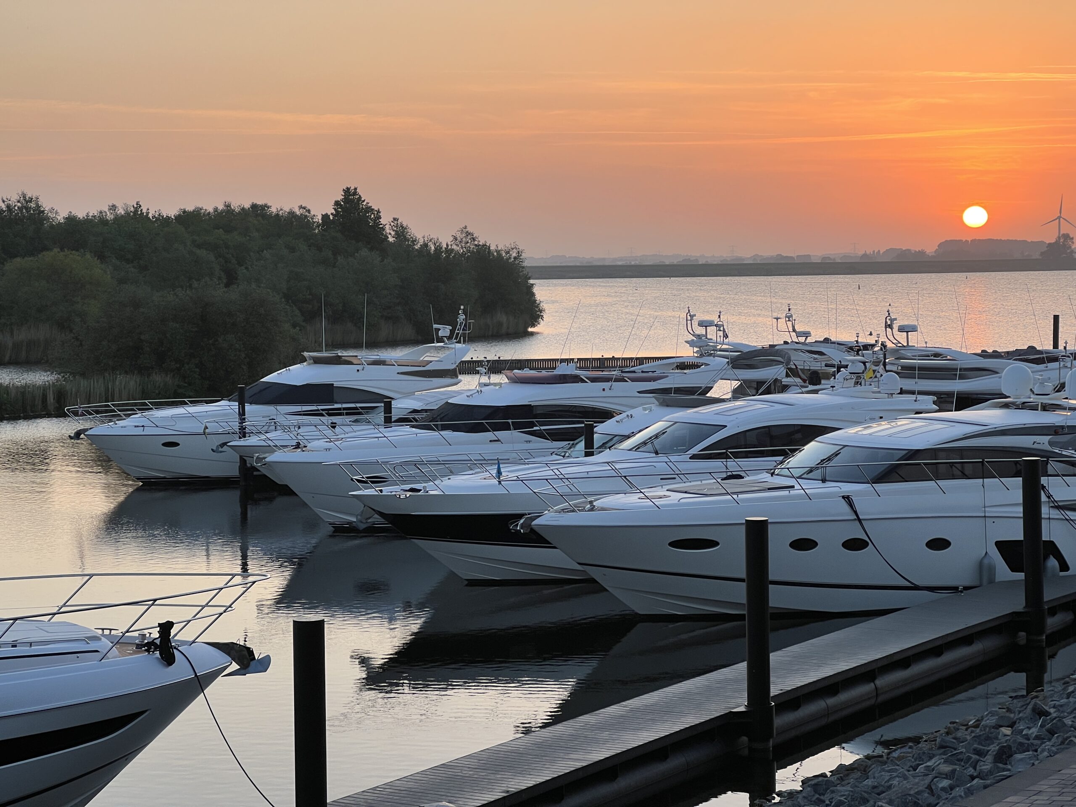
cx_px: 538
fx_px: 2393
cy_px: 404
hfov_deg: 25.3
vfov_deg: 19.1
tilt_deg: -2.6
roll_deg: +0.7
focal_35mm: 77
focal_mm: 9
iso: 32
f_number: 2.8
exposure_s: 1/144
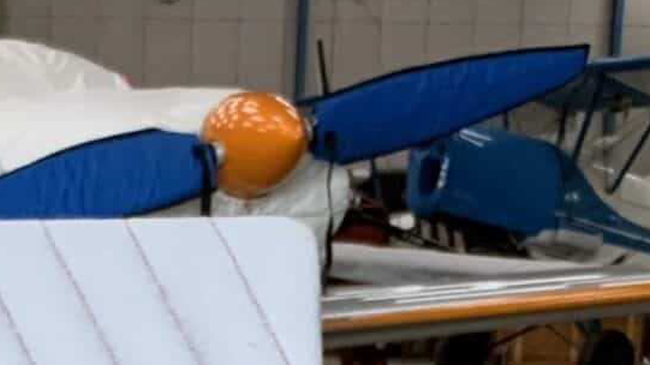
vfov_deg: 8.2
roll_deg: +0.0
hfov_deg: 15.6
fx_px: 2309
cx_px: -70
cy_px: 919
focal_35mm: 134
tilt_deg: -15.1
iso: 320
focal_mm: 4.25
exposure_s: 1/60
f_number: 1.8
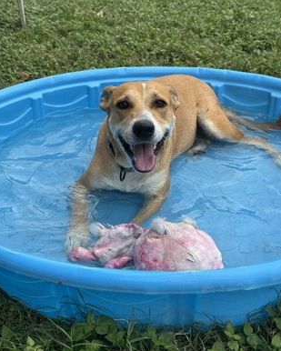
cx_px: 140
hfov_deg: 29.7
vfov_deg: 36.6
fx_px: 530
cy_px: 176
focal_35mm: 51
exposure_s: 1/1869
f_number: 1.78
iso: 64
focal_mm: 6.76
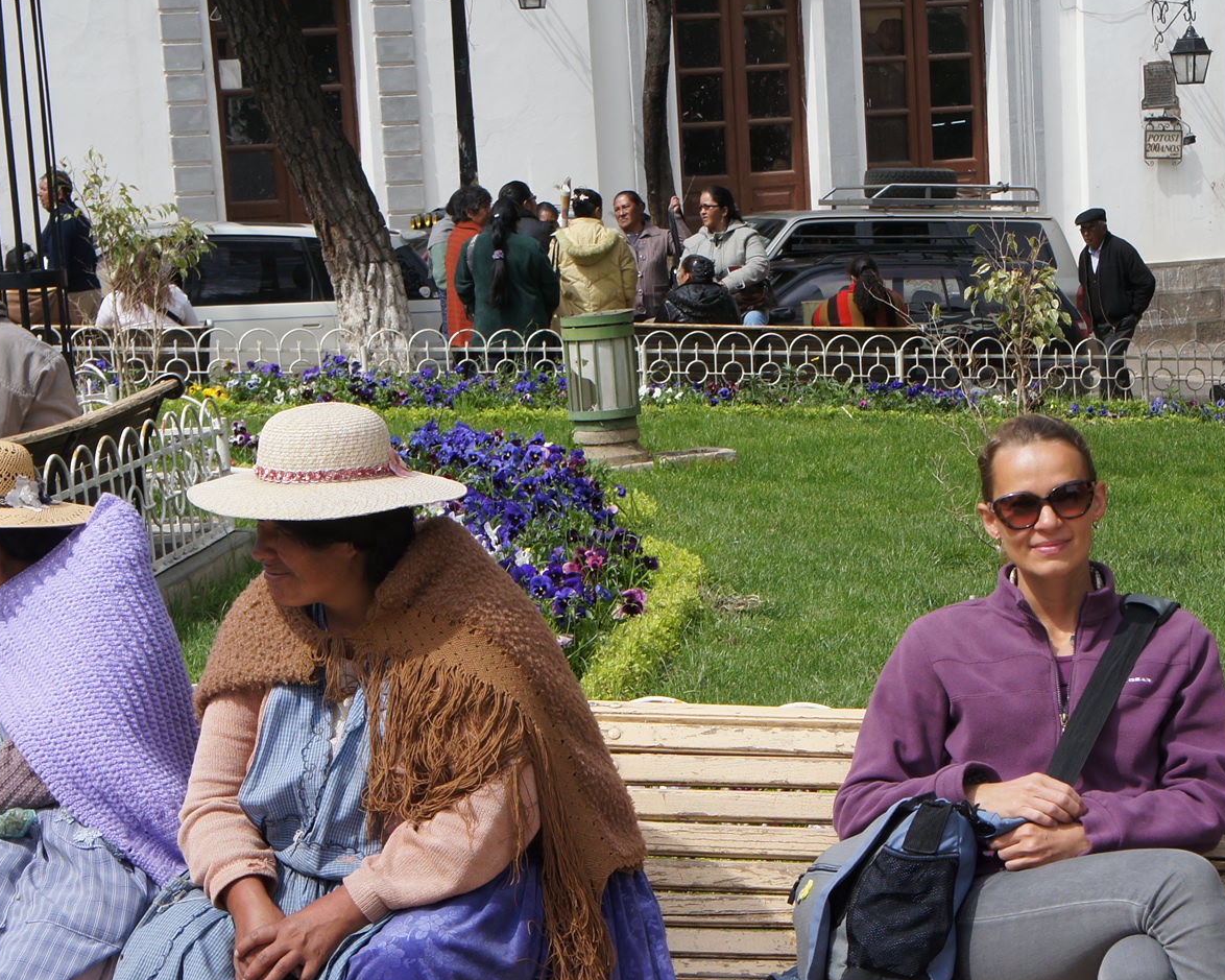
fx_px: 3477
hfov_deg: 20.0
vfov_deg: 16.0
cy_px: 697
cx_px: 660
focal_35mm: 96
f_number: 8
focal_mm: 35
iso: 200
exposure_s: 1/320
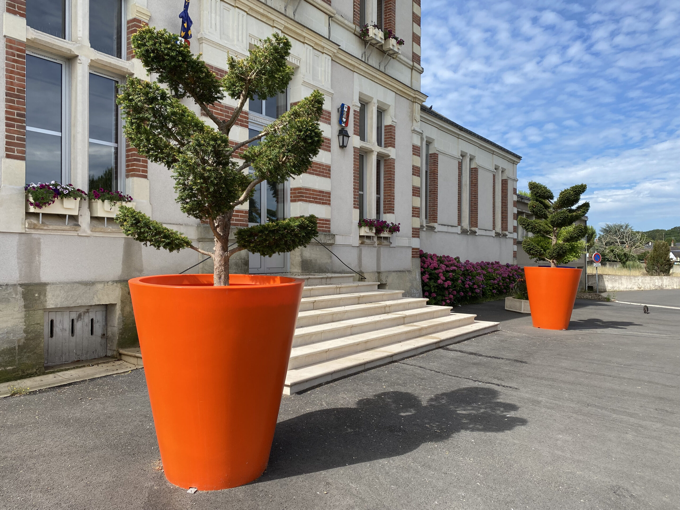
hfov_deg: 67.3
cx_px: 340
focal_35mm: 26
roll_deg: -0.2
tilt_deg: +0.6
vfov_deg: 53.1
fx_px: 511
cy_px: 255
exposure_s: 1/2410
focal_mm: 4.25
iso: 32
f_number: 1.8
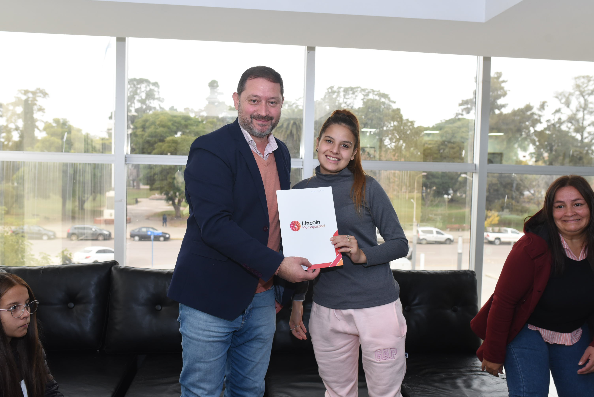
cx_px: 297
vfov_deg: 37.9
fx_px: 578
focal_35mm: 35
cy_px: 198
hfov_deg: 54.4
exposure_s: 1/250
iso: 1600
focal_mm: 35
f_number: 5.6
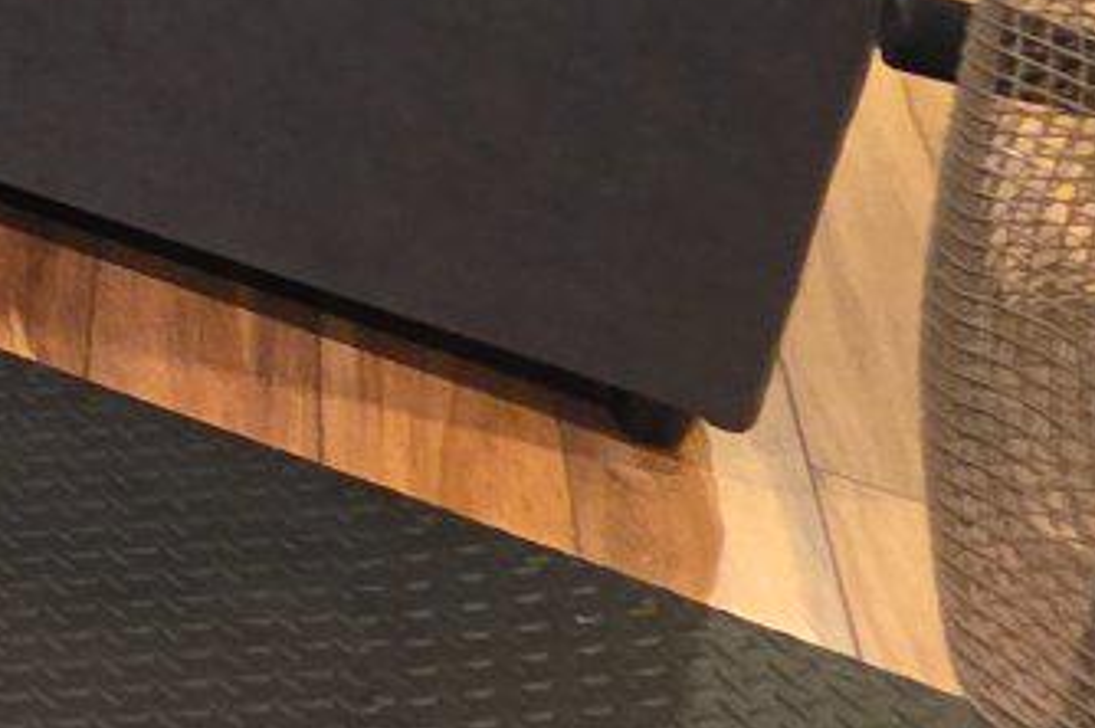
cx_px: -1813
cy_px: -892
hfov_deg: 13.4
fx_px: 2522
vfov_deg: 13.2
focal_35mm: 83
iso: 640
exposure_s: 1/60
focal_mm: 2.2
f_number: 1.9
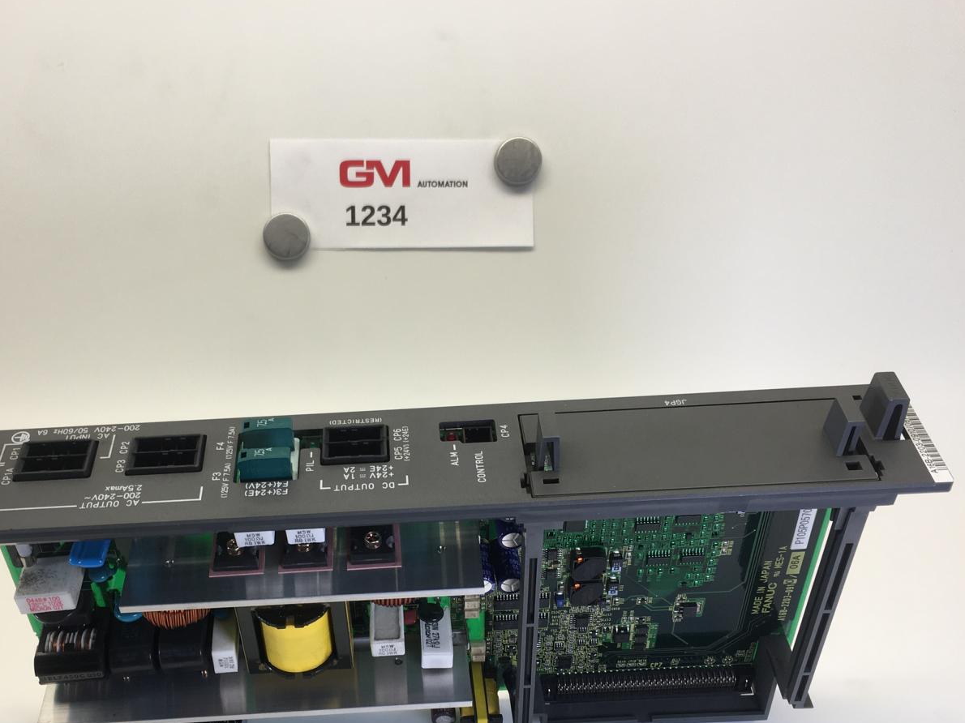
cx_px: 401
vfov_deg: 36.5
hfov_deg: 47.7
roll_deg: +0.4
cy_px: 468
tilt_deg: -34.7
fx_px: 1087
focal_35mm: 39
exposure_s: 1/100
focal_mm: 4.15
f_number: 2.2
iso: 32
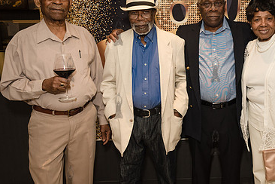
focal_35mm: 38
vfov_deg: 34.9
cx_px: 215
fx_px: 290
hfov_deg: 48.2
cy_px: 69
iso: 1250
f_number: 5
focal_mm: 24
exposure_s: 1/400
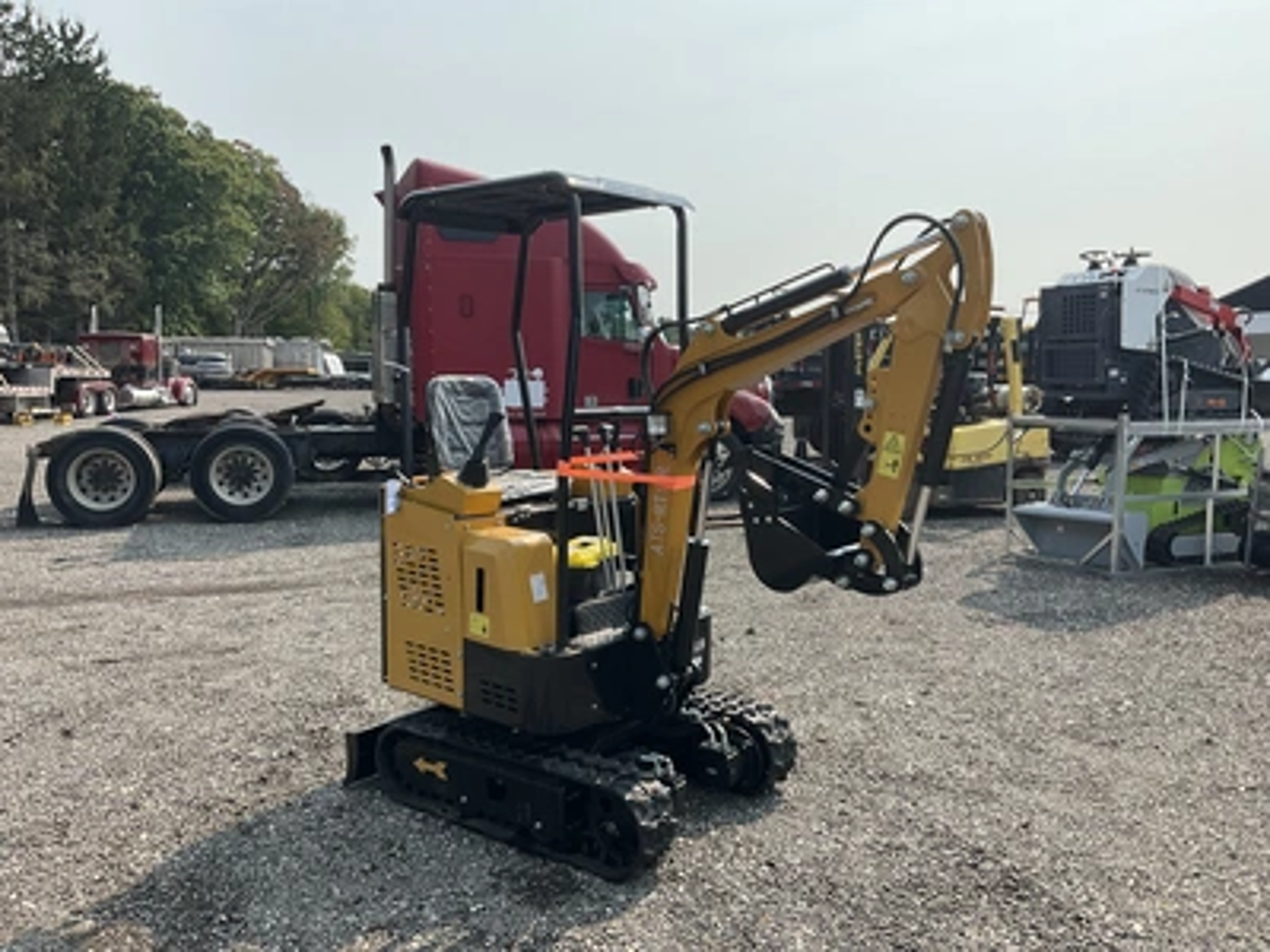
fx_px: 1064
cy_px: 476
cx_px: 635
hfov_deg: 61.7
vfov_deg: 48.2
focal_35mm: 29
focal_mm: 3
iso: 25
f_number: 1.8
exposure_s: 1/1848
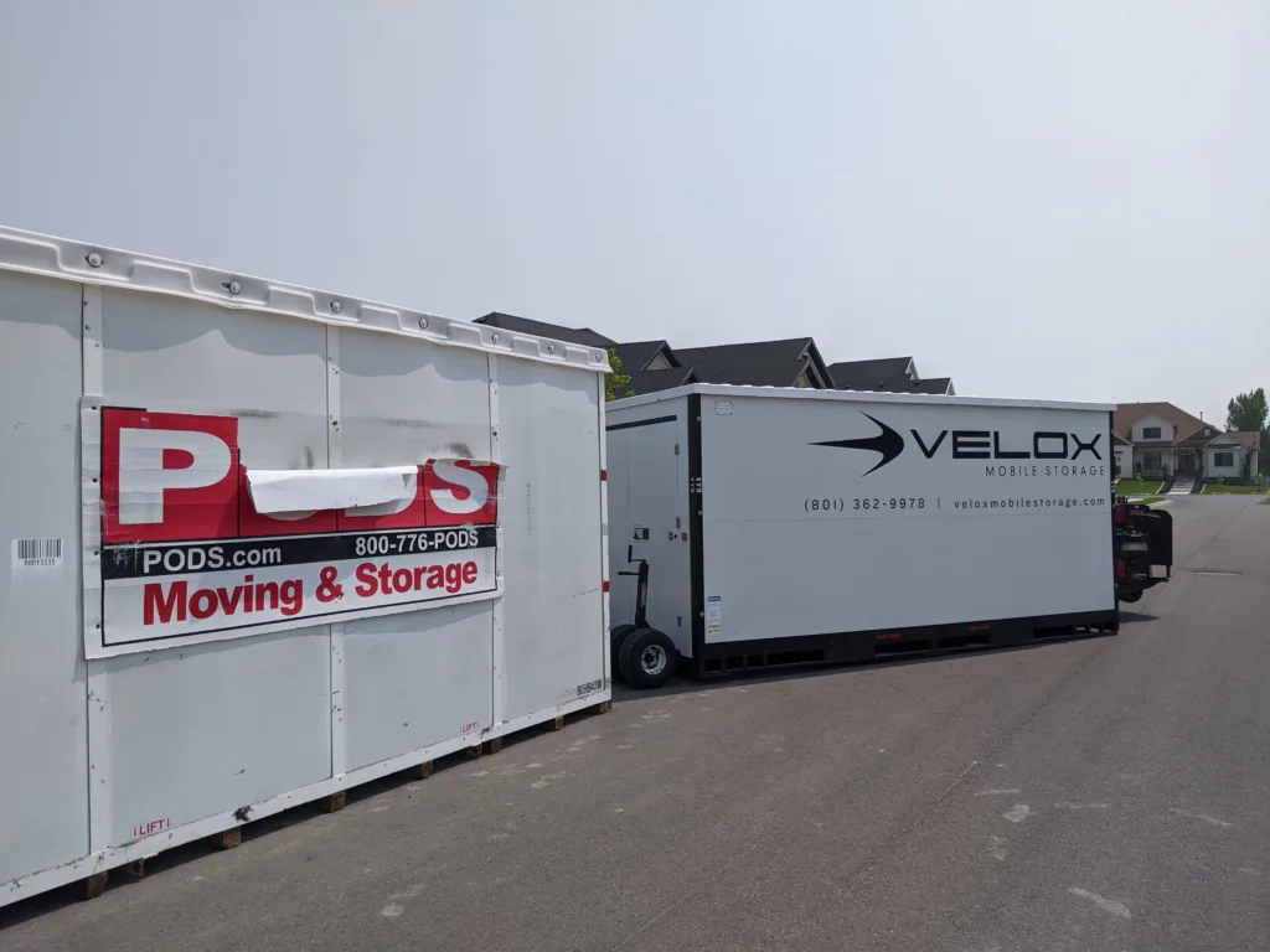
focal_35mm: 27
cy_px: 476
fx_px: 991
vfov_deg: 51.4
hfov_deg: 65.3
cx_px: 635
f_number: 1.8
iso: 93
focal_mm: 4.44
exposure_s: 1/7812
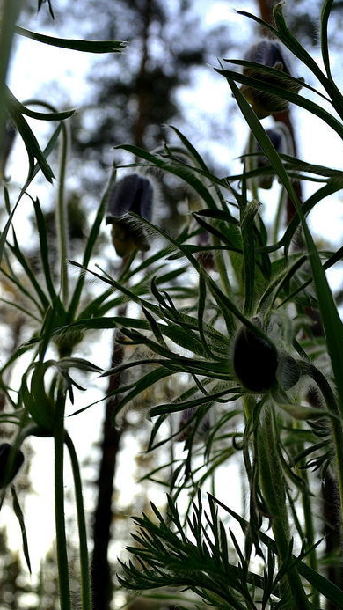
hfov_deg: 24.3
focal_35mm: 49
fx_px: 792
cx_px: 238
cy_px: 317
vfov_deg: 42.1
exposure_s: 1/80
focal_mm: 24
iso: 400
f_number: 8
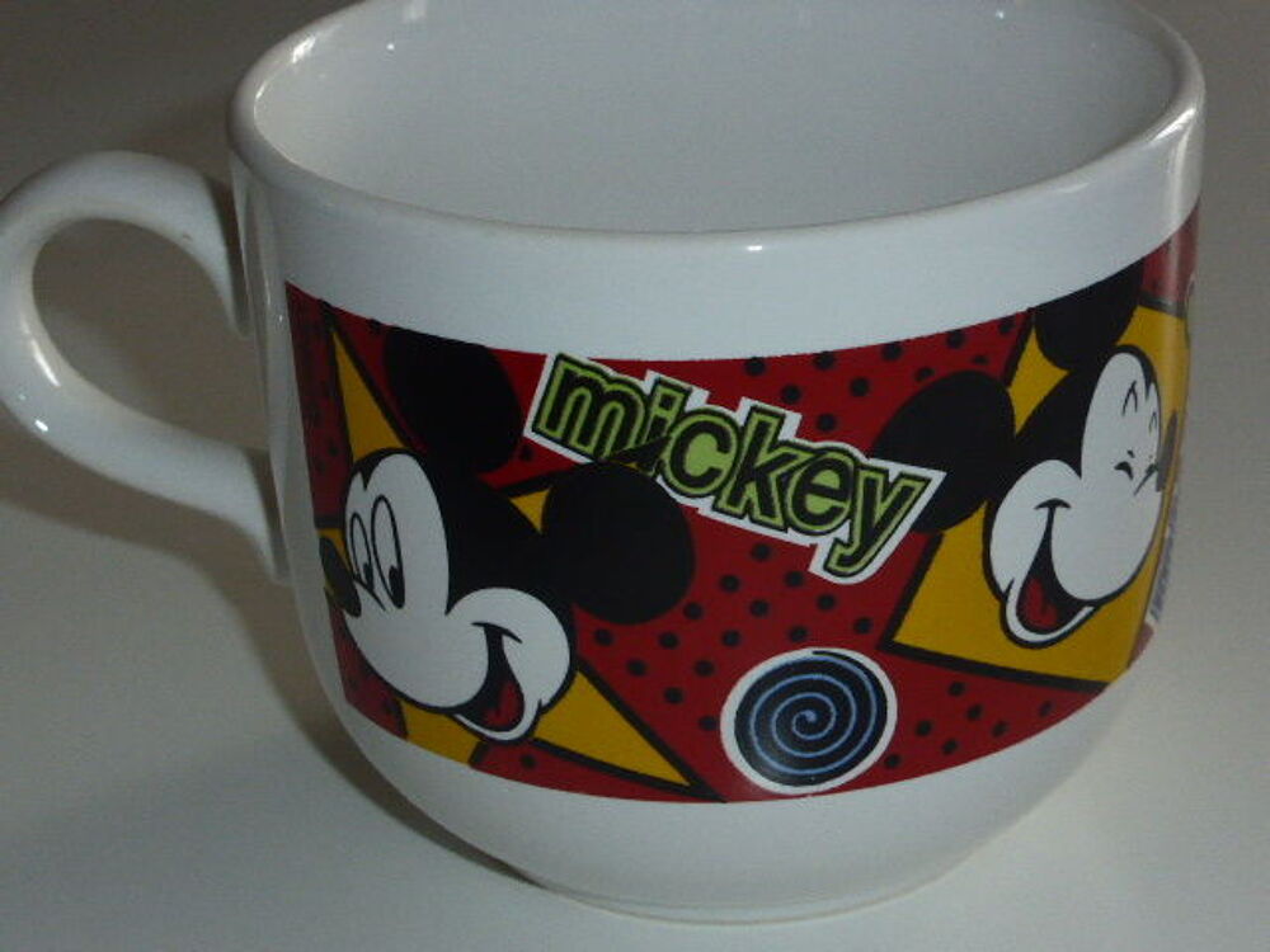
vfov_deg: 18.7
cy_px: 476
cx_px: 635
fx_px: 2898
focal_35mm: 79
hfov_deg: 24.7
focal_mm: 13.3
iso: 320
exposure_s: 1/60
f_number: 5
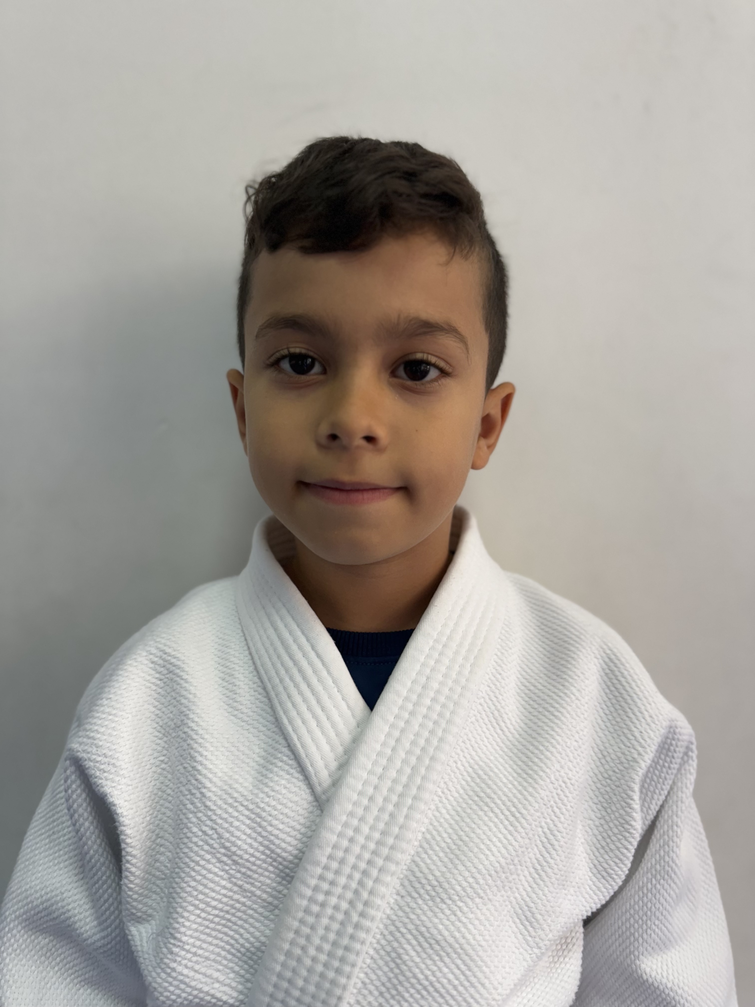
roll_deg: -1.4
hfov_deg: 56.8
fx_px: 698
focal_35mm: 24
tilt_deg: -0.3
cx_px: 378
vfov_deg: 71.6
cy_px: 504
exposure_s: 1/100
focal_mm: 6.76
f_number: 1.78
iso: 160
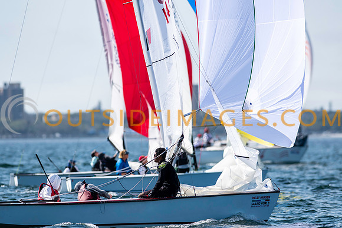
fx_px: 4375
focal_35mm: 460
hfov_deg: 4.5
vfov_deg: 3.0
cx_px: 171
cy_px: 114
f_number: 5
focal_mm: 300
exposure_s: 1/3200
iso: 200
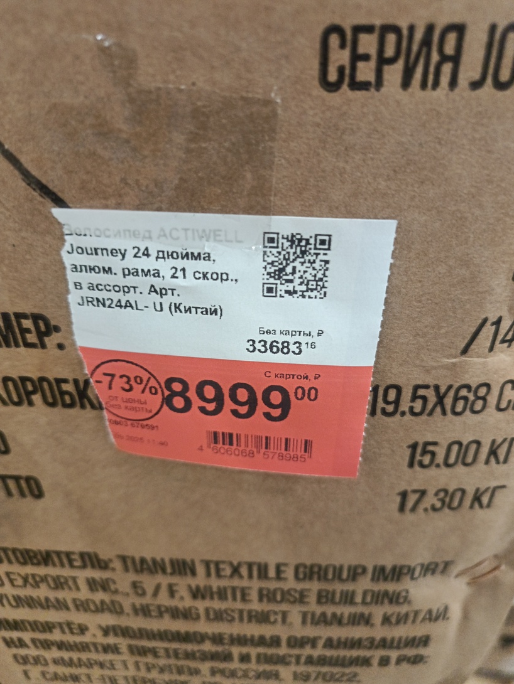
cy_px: 342
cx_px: 257
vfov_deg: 71.6
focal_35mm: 24
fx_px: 475
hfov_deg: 56.8
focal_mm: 5.44
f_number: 1.79
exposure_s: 1/50
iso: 2500
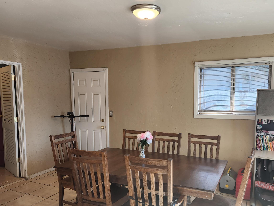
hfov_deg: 59.7
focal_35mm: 30
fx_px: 237
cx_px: 158
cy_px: 125
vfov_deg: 46.5
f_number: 1.8
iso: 100
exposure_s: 1/180
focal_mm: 5.4
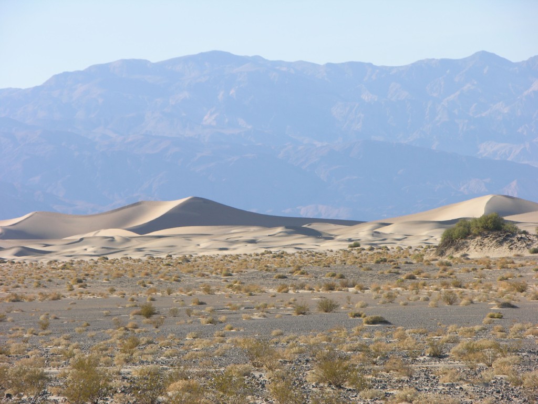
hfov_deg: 9.4
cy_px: 202
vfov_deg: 7.1
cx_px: 269
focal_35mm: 210
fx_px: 3264
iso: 50
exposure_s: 1/233
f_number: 5.1
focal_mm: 52.4
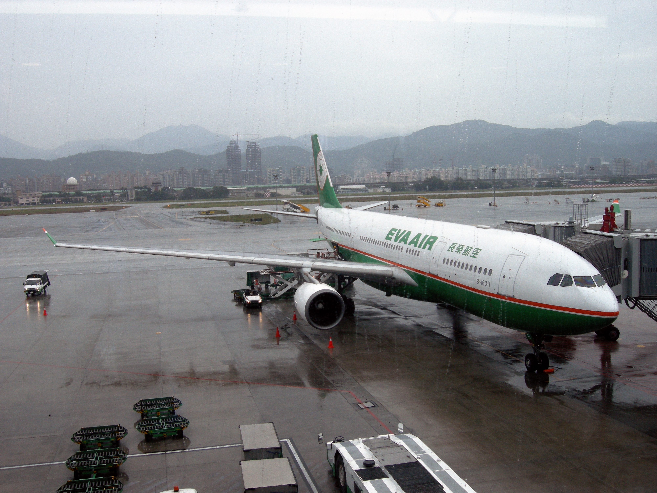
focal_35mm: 35
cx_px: 328
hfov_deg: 52.6
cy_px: 246
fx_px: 664
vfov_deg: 40.7
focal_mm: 7.5
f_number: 5.4
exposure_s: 1/62.6
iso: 123
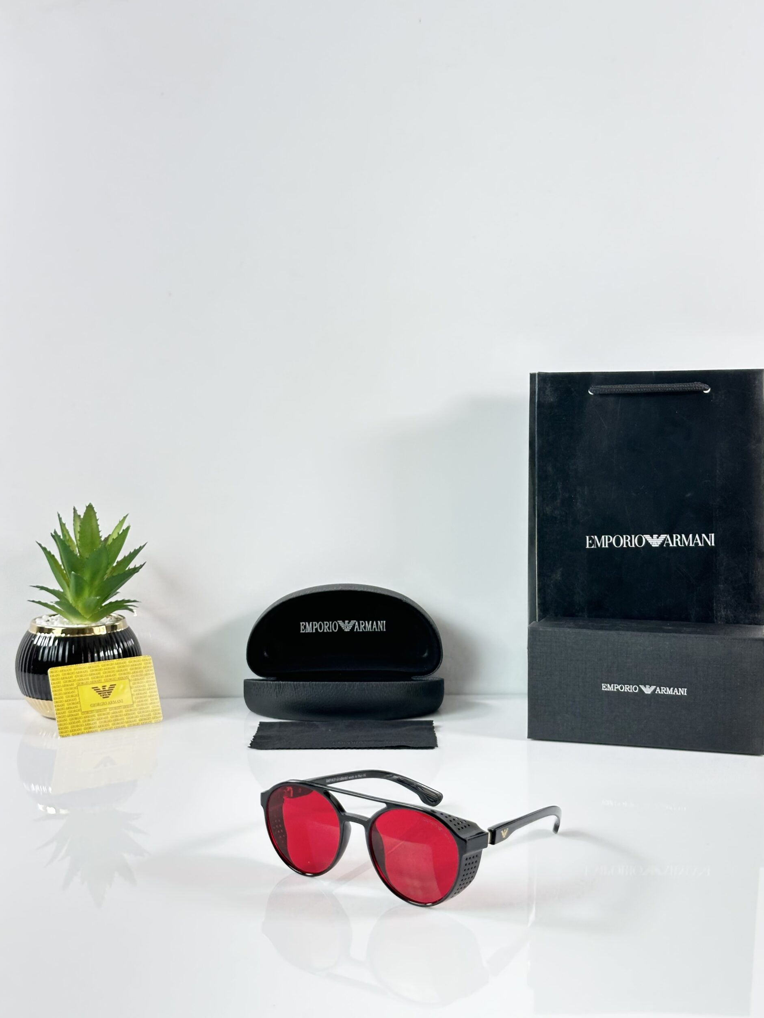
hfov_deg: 29.7
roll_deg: +0.3
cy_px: 507
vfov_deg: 38.9
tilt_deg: -5.9
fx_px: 1442
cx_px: 387
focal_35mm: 49
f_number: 1.78
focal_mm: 6.86
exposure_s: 1/50
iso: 50
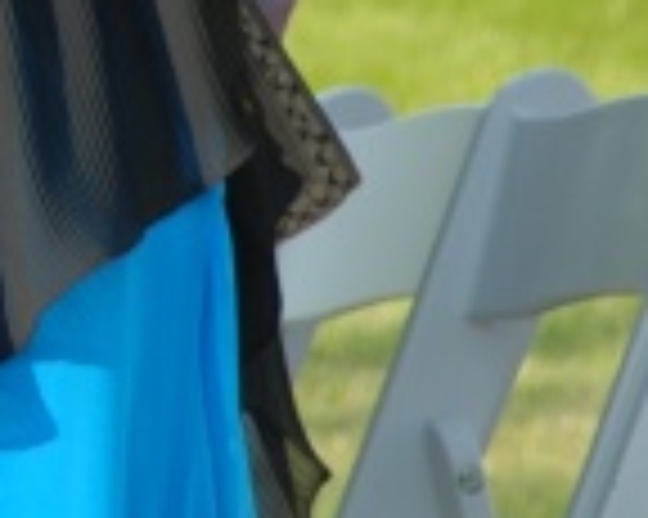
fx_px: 21561
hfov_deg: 1.7
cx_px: -698
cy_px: -588
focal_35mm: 1125
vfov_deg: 1.4
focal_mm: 112
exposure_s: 1/125
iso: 100
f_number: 5.6
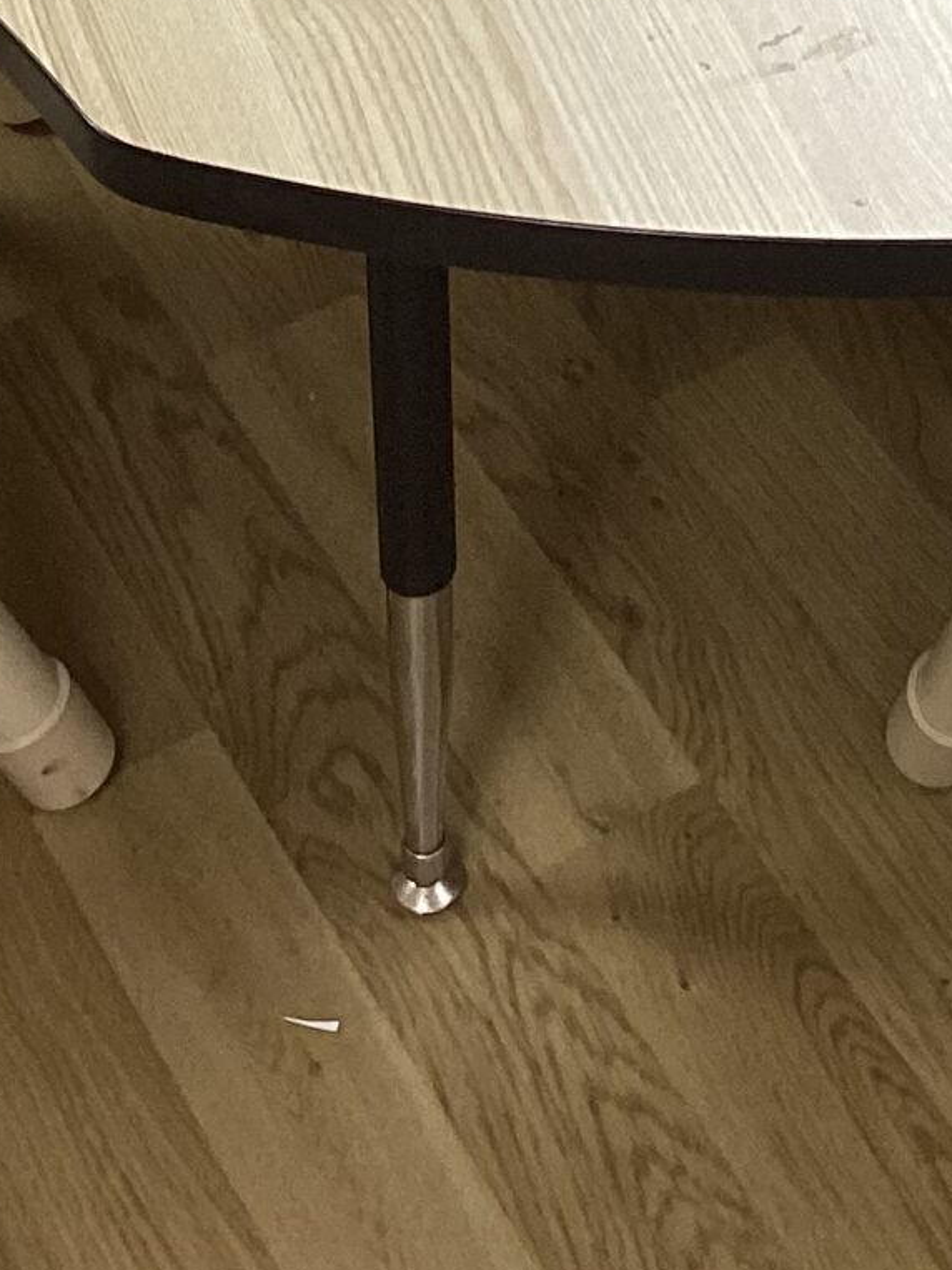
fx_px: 3815
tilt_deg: -33.7
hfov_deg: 14.0
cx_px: 960
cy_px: -637
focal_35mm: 104
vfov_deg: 17.1
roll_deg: -0.5
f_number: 2.4
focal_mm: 3.3
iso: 80
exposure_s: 1/50
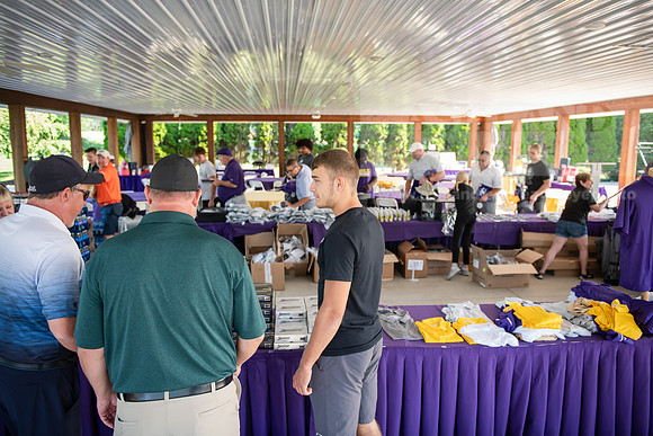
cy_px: 218
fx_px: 508
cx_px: 326
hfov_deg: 65.5
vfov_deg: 46.4
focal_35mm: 28
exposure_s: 1/200
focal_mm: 28
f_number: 3.2
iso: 400
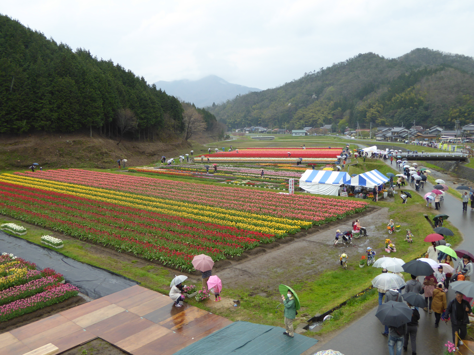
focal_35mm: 32
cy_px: 178
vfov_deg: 44.2
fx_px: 438
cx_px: 237
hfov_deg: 56.8
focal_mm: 5.4
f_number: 3.5
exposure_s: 1/320
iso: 100
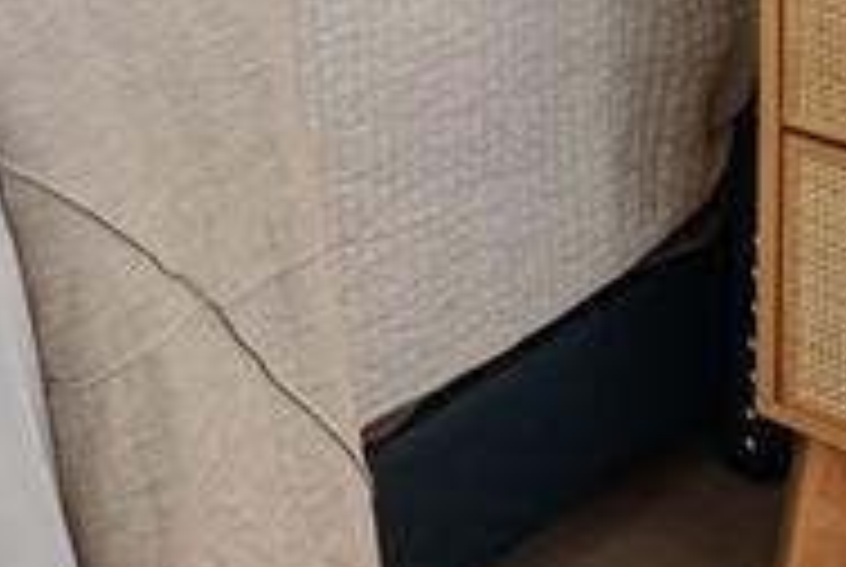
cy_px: -709
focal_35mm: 87
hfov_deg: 20.4
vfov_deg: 12.8
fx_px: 2048
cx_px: -378
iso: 100
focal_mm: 16
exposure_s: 1/5
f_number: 11
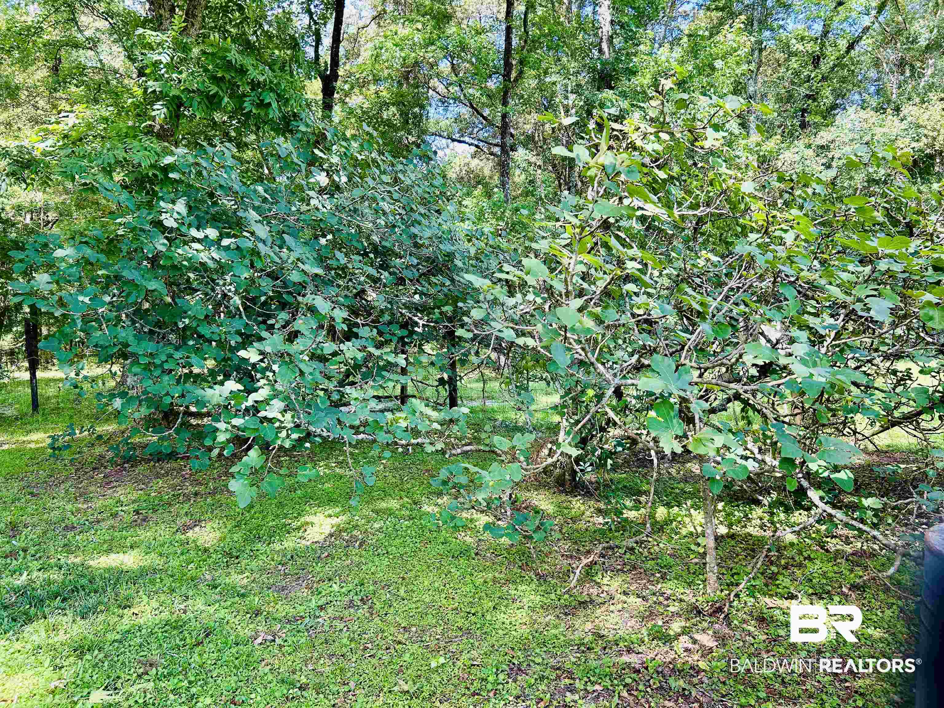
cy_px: 354
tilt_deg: -1.5
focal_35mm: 26
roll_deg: -0.6
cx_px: 472
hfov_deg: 67.3
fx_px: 709
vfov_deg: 53.1
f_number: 1.5
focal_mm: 5.7
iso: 40
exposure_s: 1/248
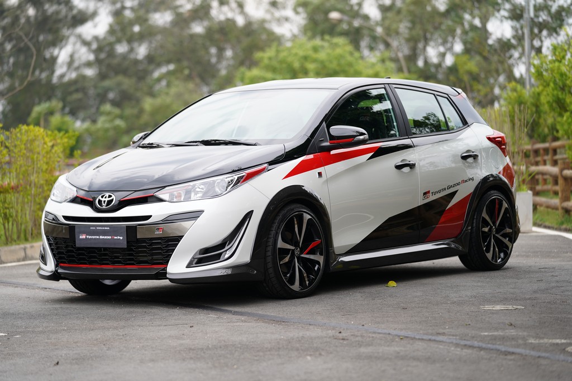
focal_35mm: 119
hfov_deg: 17.2
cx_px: 286
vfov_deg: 11.5
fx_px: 1891
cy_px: 190
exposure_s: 1/500
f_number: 2.8
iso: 100
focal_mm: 119
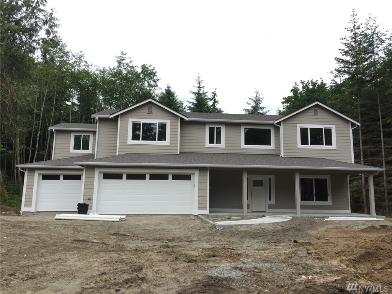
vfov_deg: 48.2
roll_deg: -1.9
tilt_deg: +7.9
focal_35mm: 29
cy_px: 147
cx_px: 196
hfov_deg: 61.7
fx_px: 328
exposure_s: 1/842
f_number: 2.2
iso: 32
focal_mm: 4.15
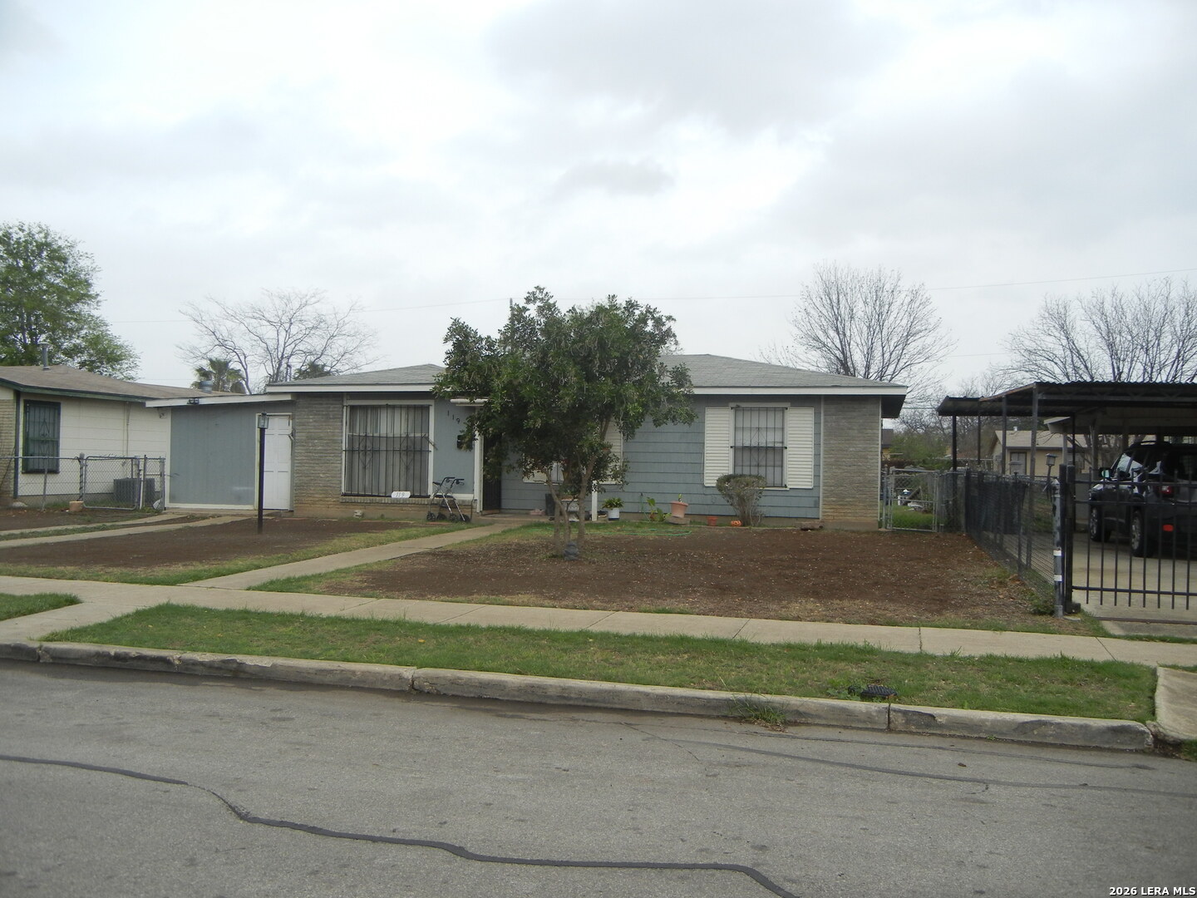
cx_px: 598
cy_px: 449
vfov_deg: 46.8
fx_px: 1037
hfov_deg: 60.0
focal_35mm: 30
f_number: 3.5
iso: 160
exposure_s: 1/817
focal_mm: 5.4
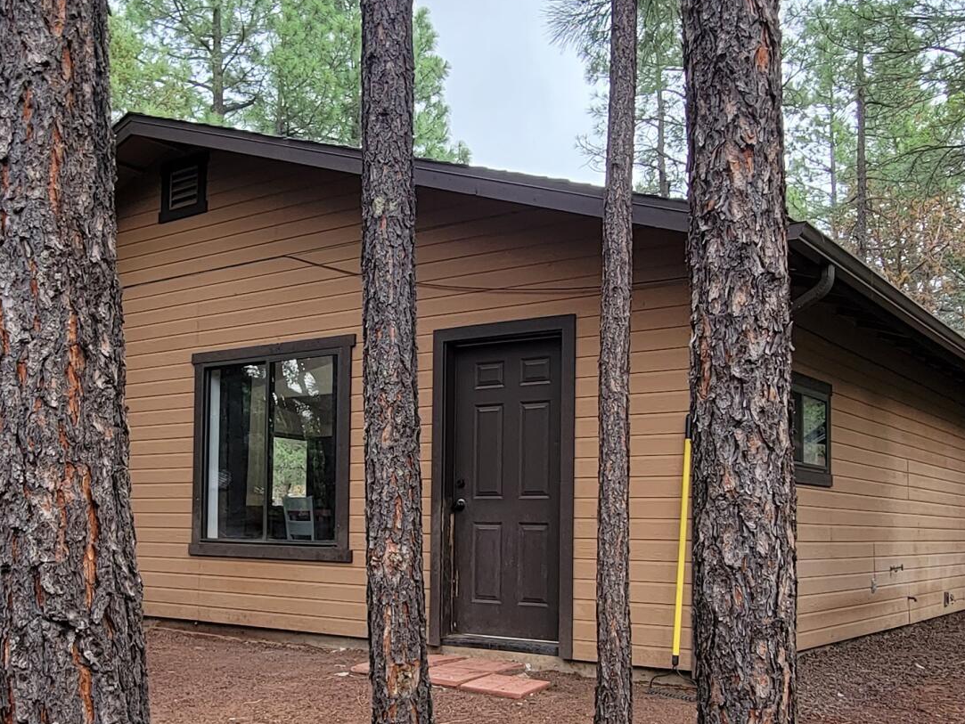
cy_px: 461
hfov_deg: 50.6
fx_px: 1004
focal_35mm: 36
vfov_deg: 39.4
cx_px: 337
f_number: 2.2
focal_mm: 2.2
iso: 64
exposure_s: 1/59
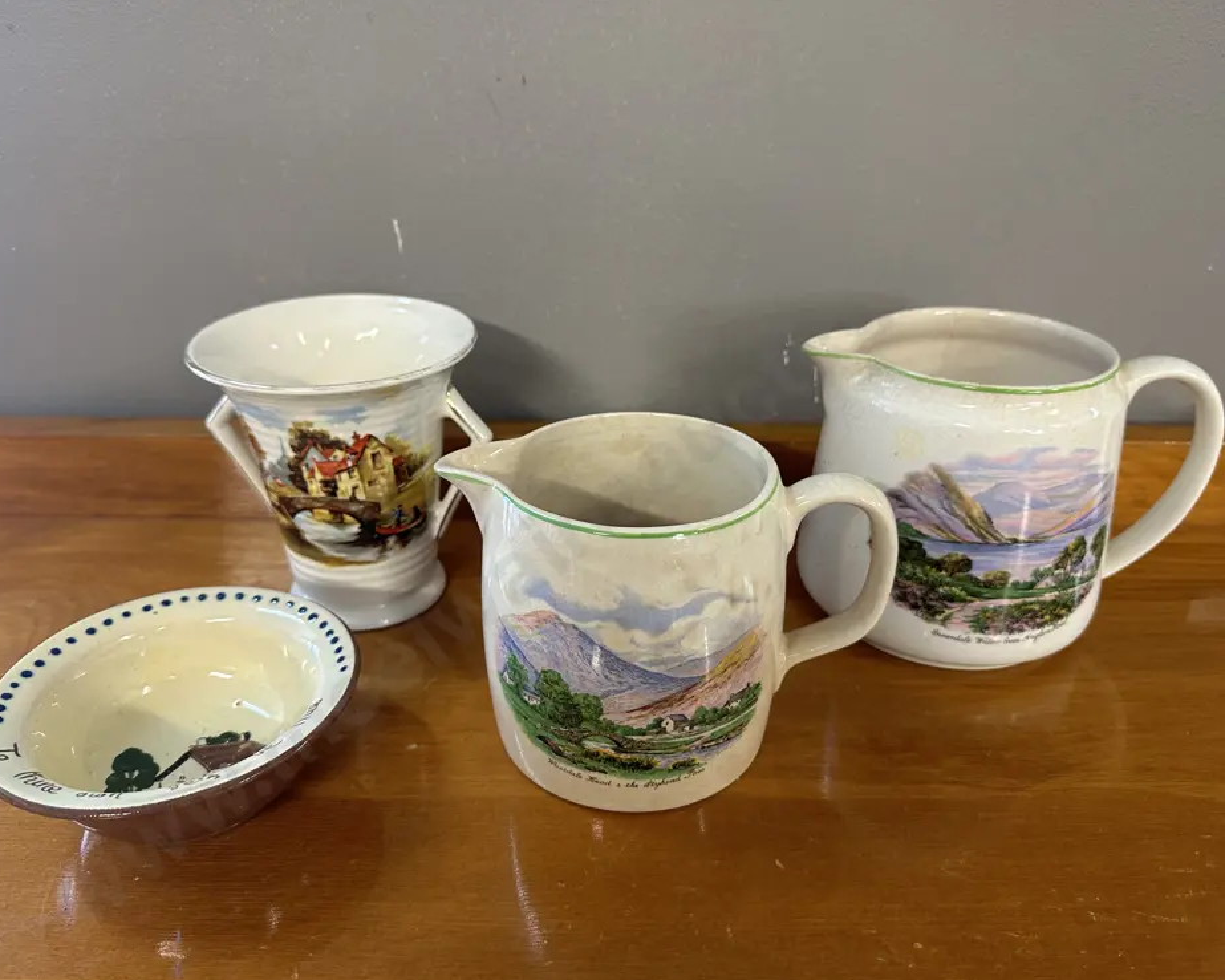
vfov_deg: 54.9
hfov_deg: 66.0
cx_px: 609
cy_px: 507
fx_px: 942
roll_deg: -0.8
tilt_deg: -27.8
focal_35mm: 26
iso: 200
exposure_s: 1/50
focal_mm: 6.86
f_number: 1.78
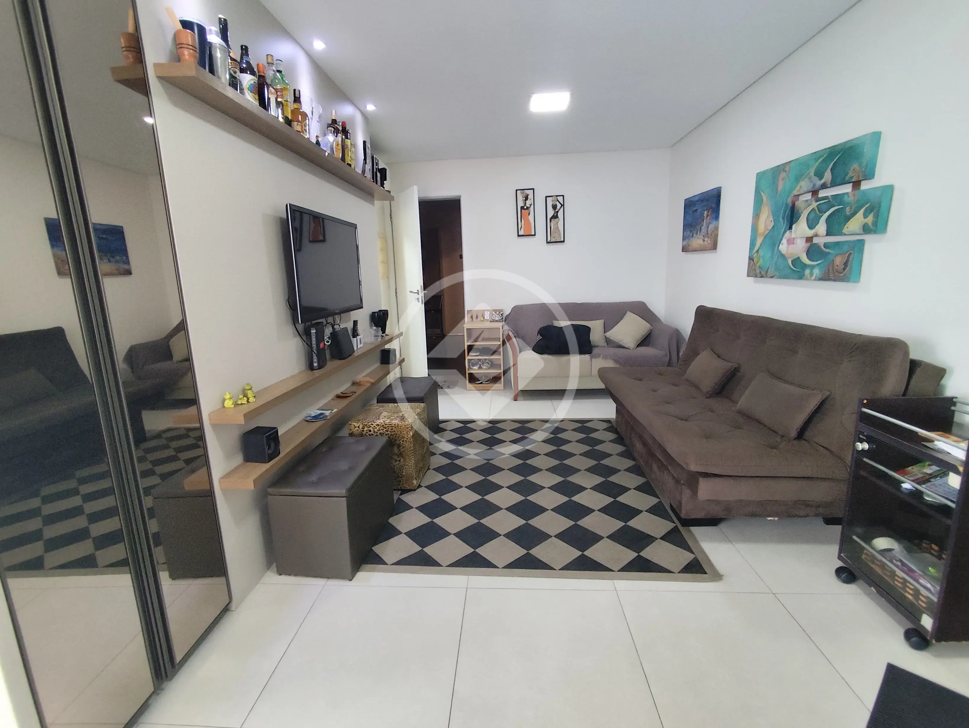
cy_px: 364
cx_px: 484
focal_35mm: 16
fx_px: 448
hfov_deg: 94.5
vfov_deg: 78.2
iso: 250
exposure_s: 1/60
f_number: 2.2
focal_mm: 1.65
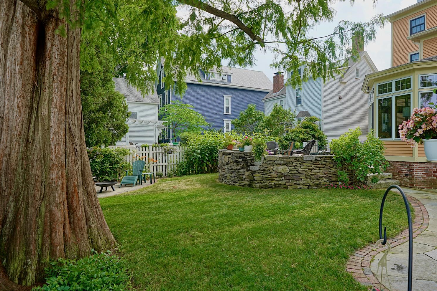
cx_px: 221
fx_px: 206
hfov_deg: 93.3
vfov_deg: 70.0
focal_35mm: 17
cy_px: 123
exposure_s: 1/100
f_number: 5
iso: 100
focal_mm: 14
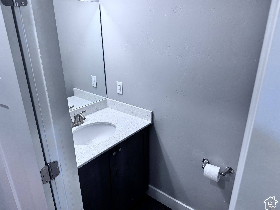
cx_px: 137
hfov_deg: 69.4
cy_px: 104
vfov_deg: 54.9
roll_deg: +0.8
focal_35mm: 25
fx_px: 202
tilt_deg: -21.8
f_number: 1.78
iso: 200
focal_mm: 6.76
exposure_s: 1/120
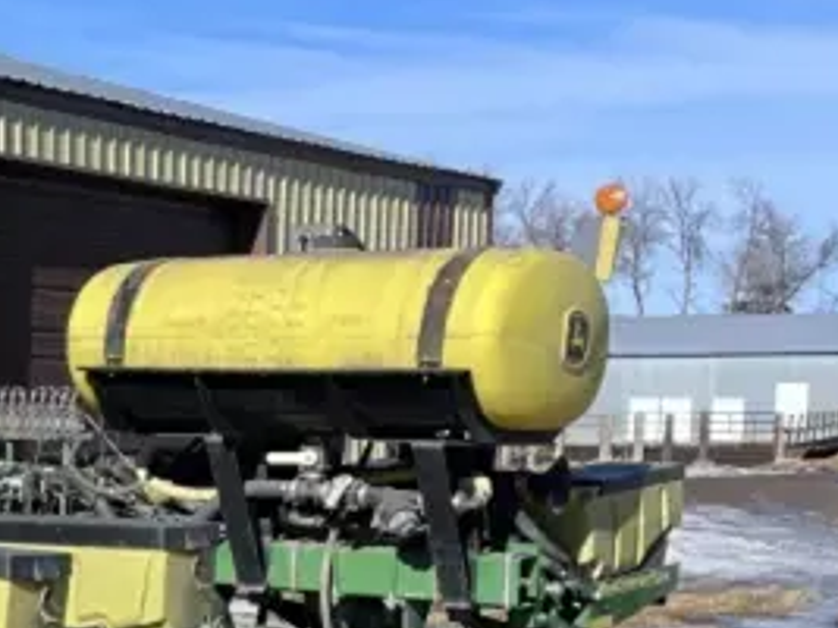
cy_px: 565
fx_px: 2178
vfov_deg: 16.2
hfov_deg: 17.7
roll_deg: -0.9
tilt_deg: -3.4
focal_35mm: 90
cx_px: -647
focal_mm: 5.1
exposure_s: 1/3165
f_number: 1.6
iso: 32
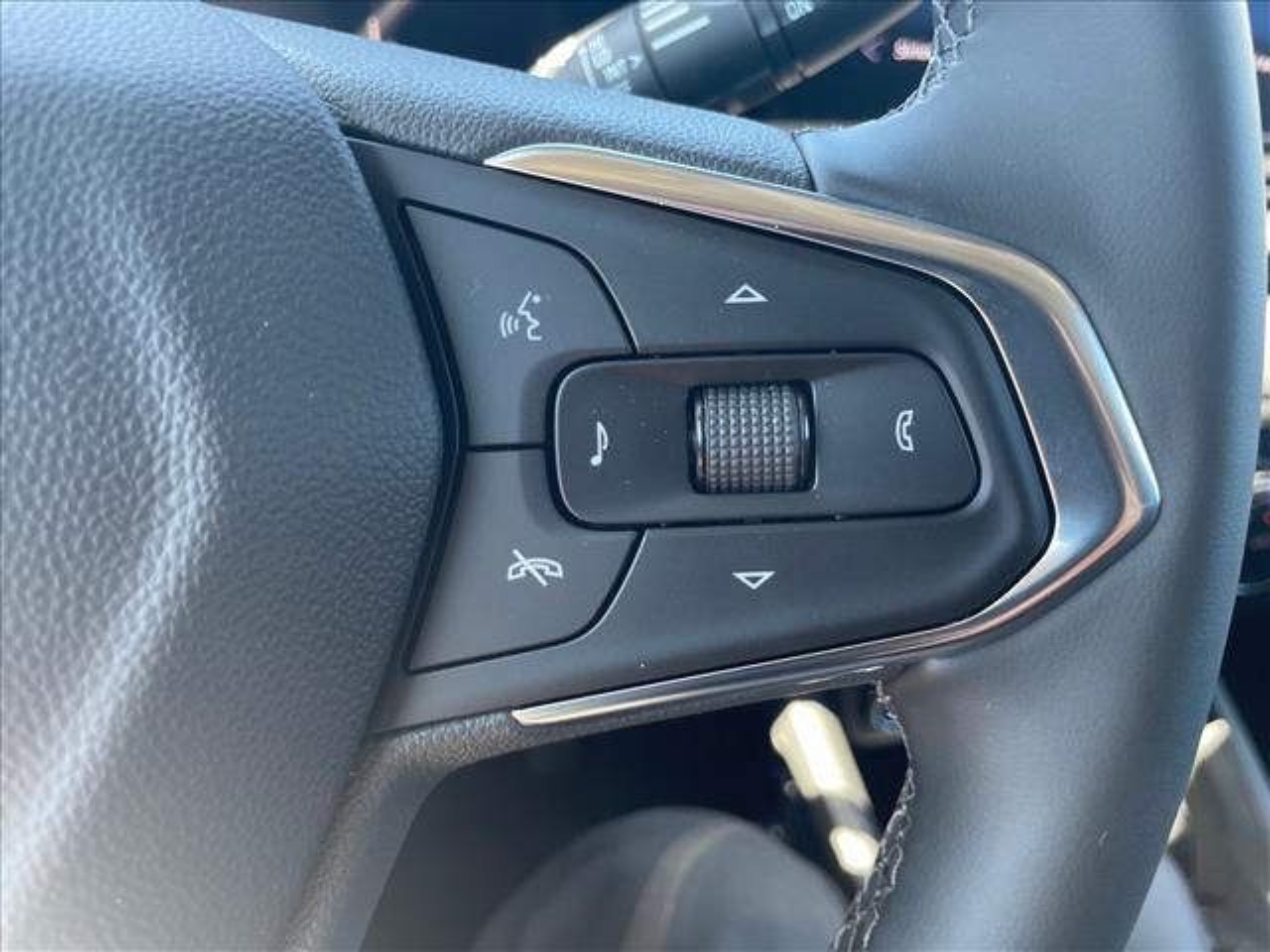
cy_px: 476
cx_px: 635
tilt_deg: -33.2
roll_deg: -2.4
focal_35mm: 26
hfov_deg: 67.3
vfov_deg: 53.1
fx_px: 954
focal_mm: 4.2
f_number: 1.6
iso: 125
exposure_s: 1/101
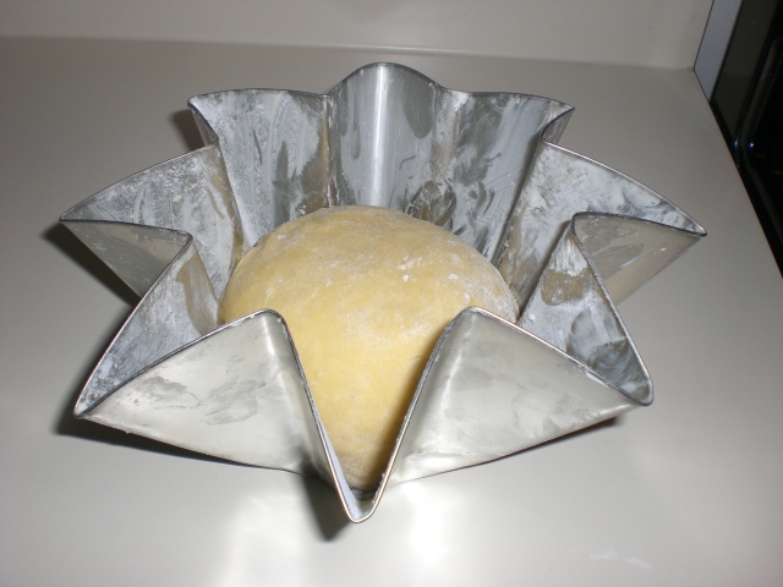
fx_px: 860
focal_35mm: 38
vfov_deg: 37.7
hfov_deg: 49.0
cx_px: 392
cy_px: 294
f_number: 3.1
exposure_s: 1/60
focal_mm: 6.3
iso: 50
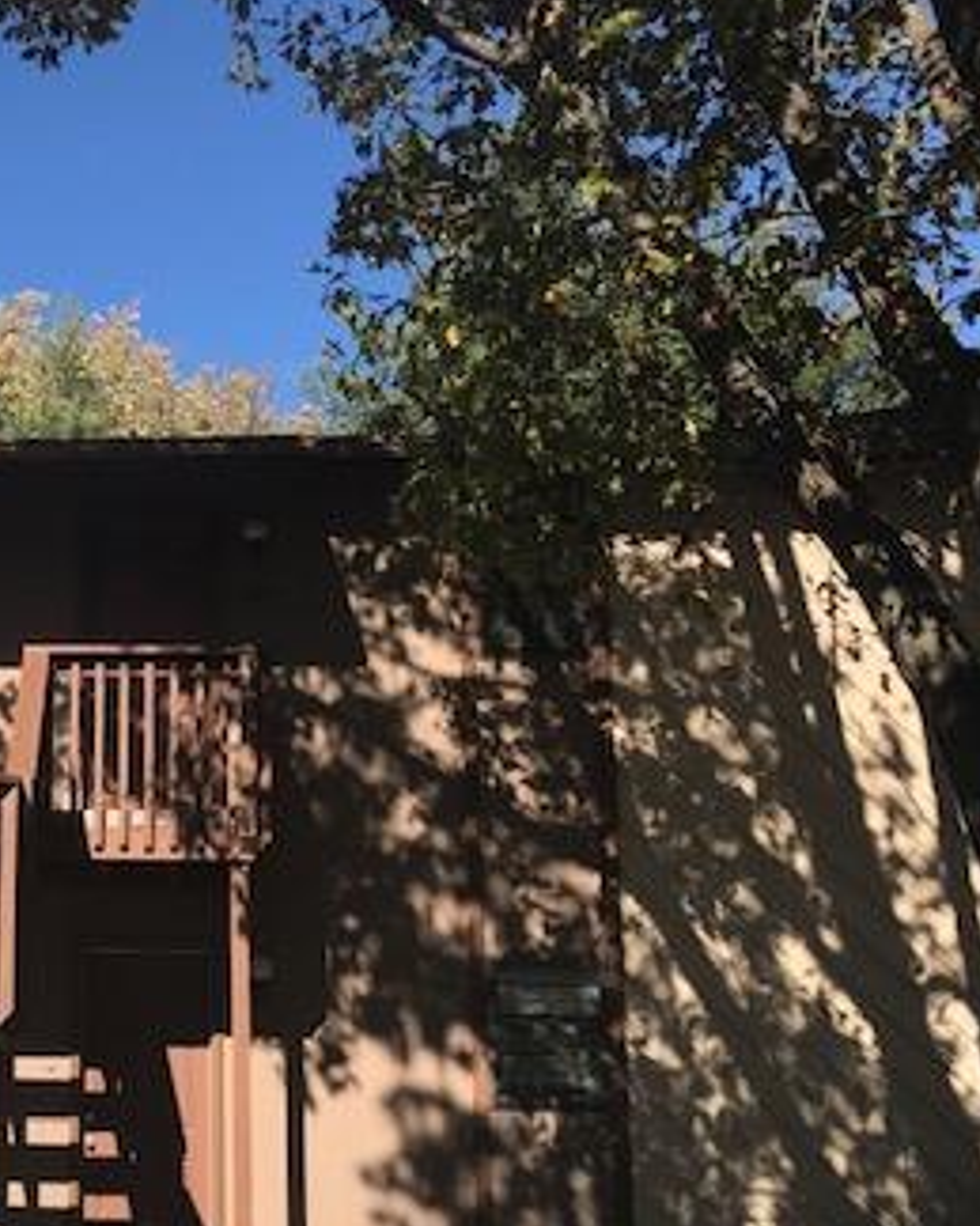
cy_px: 814
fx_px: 1959
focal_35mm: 54
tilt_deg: +10.0
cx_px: -42
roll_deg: -1.0
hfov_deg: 26.3
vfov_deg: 34.4
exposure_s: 1/1953
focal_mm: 3.99
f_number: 1.8
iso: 20
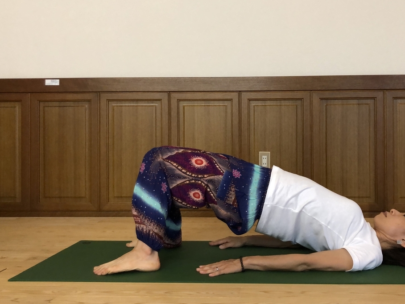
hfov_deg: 49.8
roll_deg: +1.2
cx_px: 244
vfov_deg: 38.6
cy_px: 141
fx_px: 433
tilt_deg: -0.6
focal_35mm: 37
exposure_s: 1/50
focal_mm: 3.99
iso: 250
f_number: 1.8
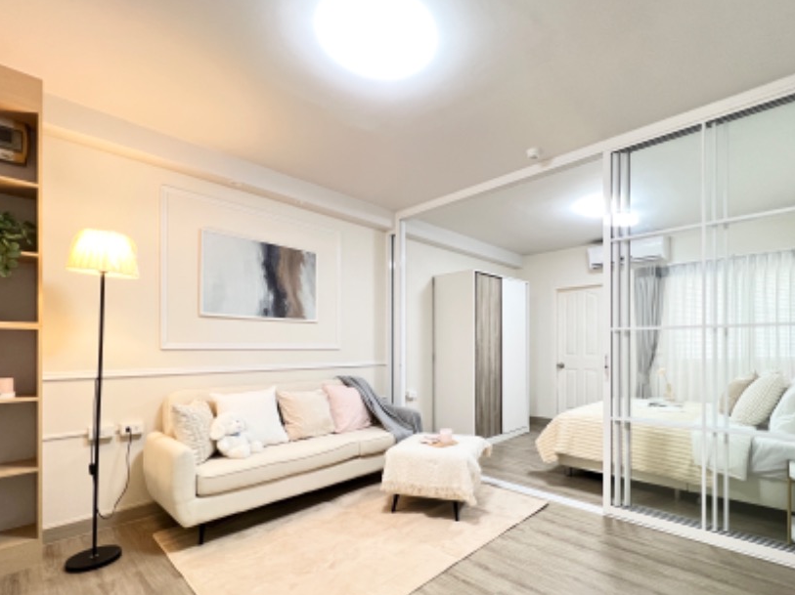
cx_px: 448
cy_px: 347
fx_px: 367
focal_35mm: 16
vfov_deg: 77.5
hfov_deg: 94.0
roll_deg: +0.3
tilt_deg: -0.1
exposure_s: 1/50
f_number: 1.8
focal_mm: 1.57
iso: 320
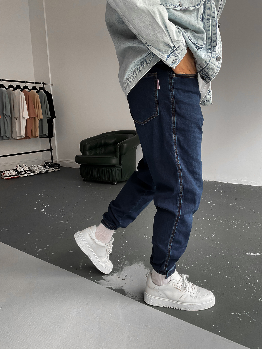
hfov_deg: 48.2
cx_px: 131
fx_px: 293
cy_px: 174
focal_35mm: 29
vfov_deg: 61.7
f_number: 1.8
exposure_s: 1/80
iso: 64
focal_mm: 3
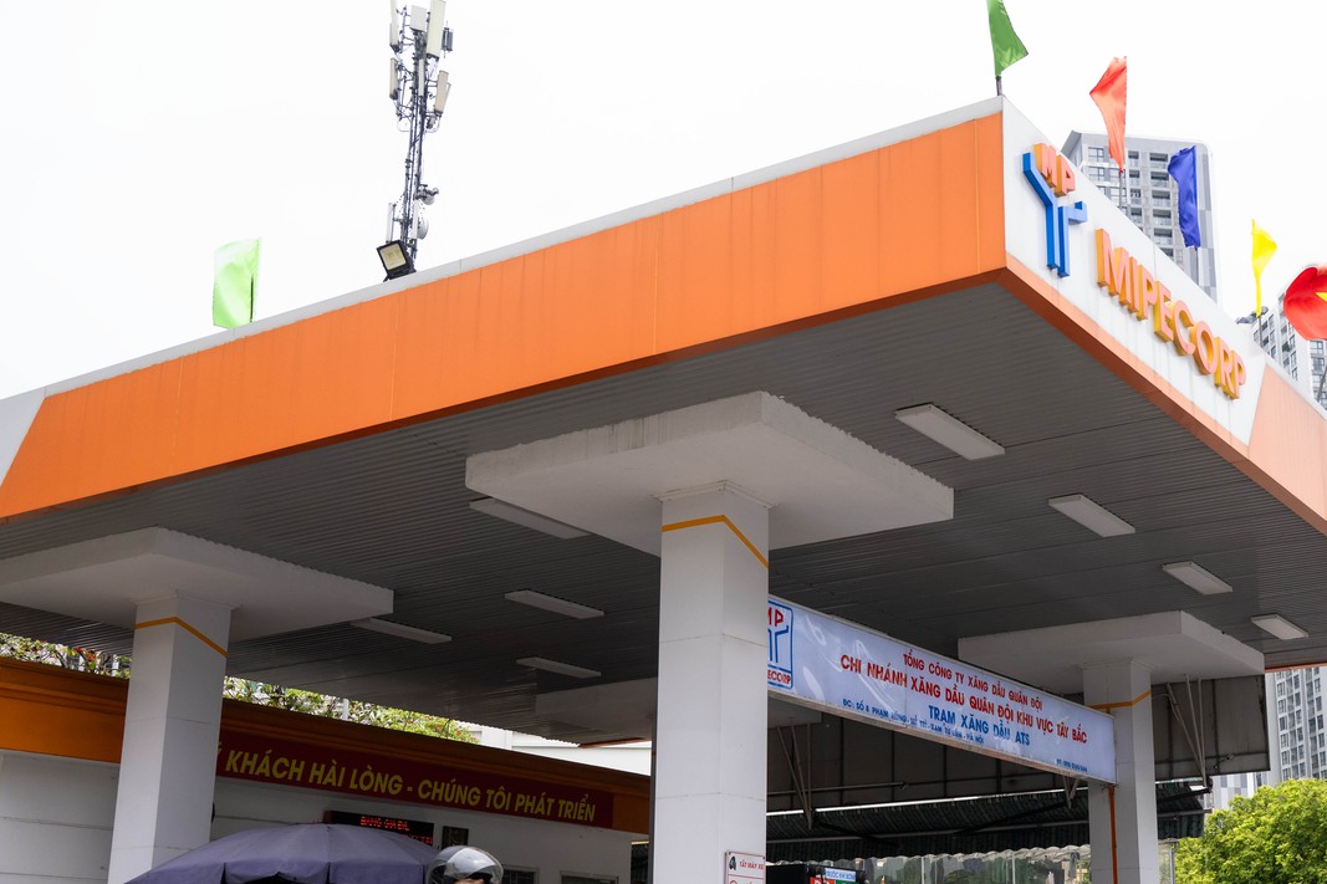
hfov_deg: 42.8
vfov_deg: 29.8
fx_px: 1658
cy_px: 546
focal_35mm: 45
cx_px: 915
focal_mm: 24
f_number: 3.2
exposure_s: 1/2500
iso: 500
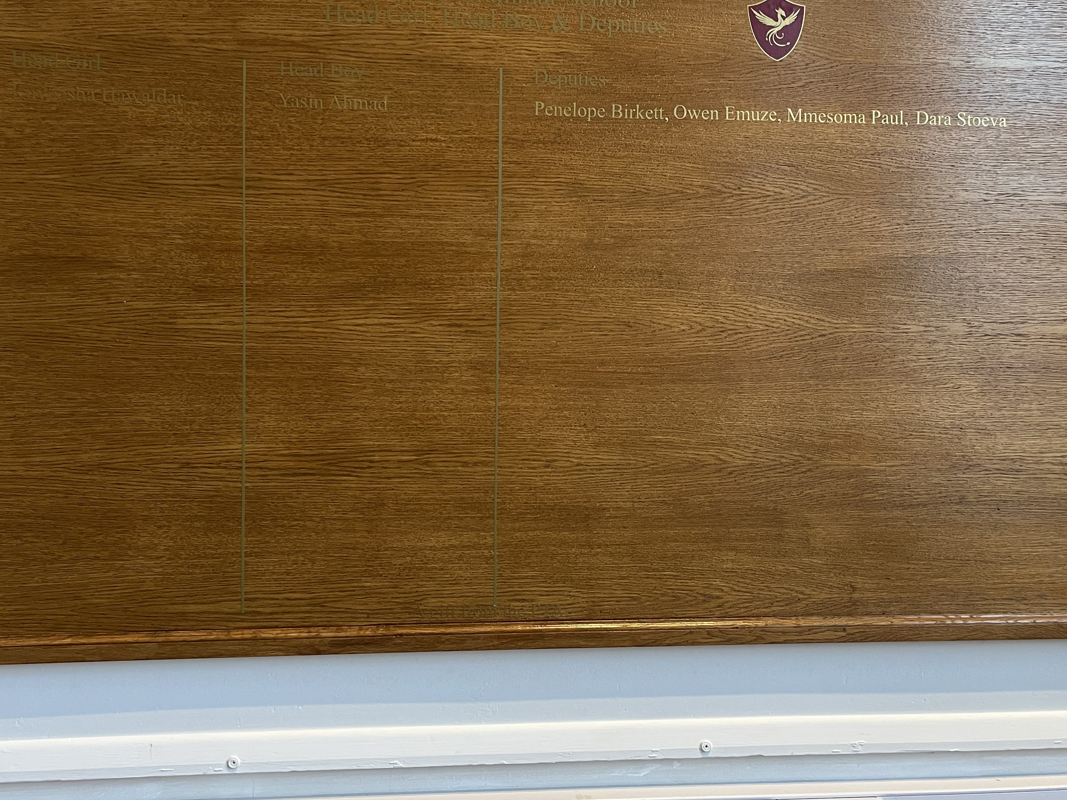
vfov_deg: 40.6
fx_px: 1079
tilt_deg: -1.1
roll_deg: -0.2
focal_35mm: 35
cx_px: 461
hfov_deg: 52.5
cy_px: 355
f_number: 1.6
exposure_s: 1/60
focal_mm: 5.1
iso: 250
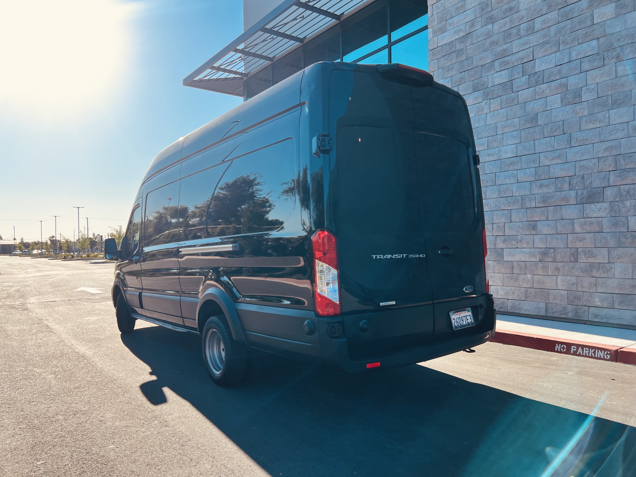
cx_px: 318
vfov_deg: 53.1
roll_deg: +0.7
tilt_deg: +1.0
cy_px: 238
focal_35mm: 26
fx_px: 478
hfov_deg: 67.3
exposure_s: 1/1575
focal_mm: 5.7
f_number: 1.5
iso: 50
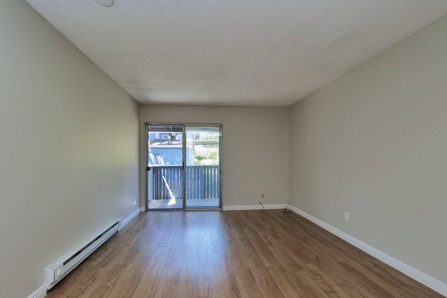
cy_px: 160
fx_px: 186
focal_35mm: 15
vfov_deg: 77.2
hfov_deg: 100.4
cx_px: 219
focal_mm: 7
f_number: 5.6
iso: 800
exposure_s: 1/160
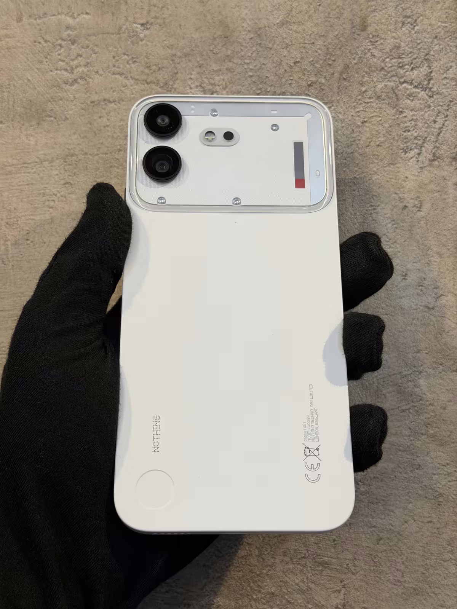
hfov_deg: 30.3
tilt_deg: +10.7
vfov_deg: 39.7
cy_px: 304
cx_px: 228
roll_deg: -1.3
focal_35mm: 48
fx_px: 845
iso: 50
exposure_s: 1/50
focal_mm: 6.76
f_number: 1.78
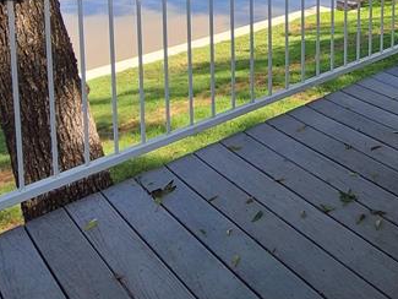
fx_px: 472
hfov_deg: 43.4
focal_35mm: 41
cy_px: -83
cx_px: 325
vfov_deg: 29.0
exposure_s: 1/707
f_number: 2.2
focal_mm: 2.2
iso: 64
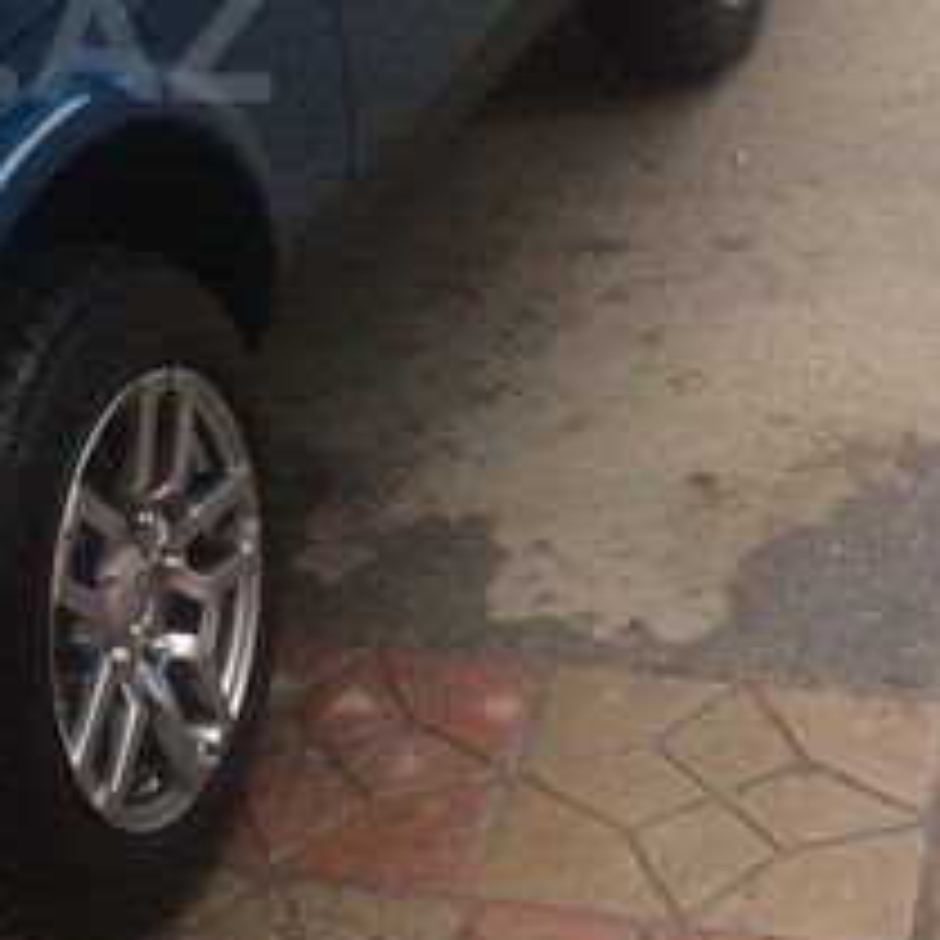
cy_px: 34
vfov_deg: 20.8
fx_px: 2489
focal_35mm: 81
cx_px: -189
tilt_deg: -25.1
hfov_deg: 20.1
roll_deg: +18.1
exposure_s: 1/100
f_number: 2.2
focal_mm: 4.15
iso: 50
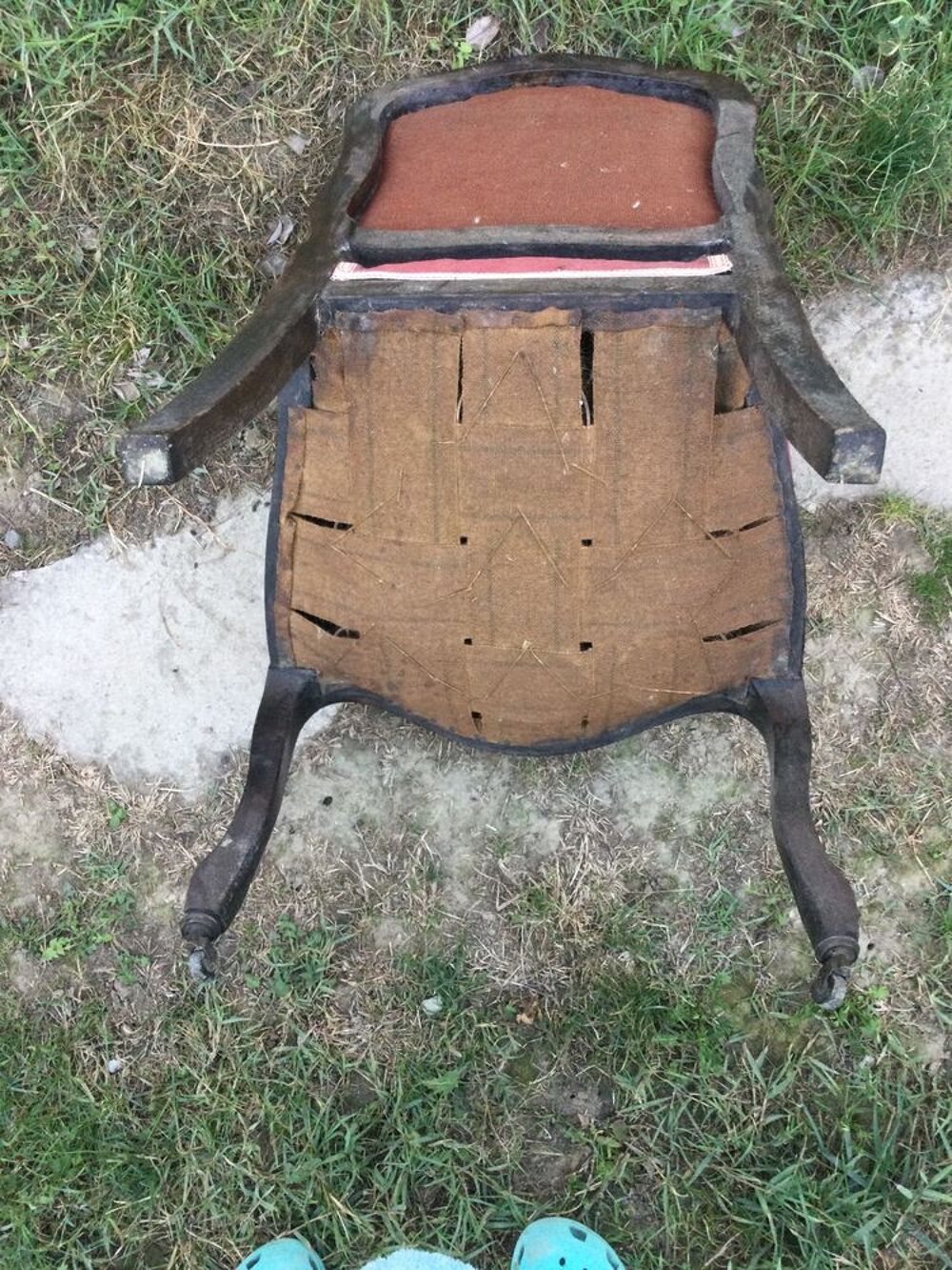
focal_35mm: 31
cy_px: 635
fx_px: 1137
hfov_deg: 45.4
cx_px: 476
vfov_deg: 58.3
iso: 50
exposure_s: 1/33
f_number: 2.4
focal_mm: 3.3
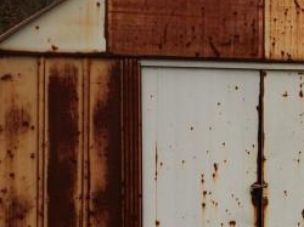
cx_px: 507
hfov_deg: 14.5
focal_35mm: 123
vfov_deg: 12.0
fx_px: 1079
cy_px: 102
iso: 40
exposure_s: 1/209
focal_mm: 4.12
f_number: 2.2
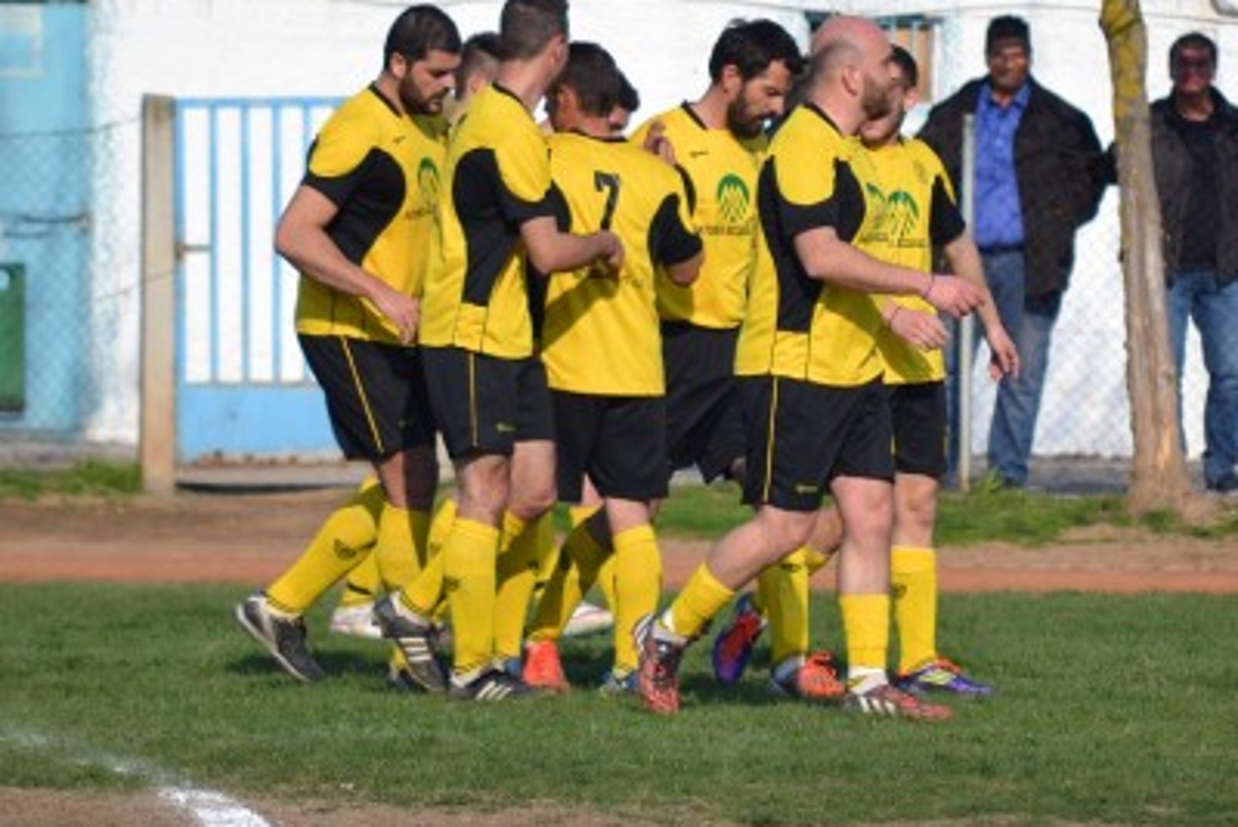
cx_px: 625
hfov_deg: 4.2
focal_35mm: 495
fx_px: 17028
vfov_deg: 2.8
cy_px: 279
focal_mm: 200
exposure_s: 1/2000
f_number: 6.3
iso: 400
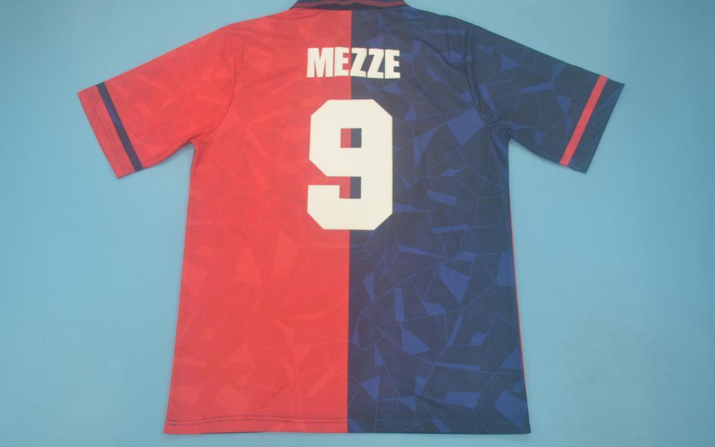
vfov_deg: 37.3
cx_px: 360
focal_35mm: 34
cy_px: 207
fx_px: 663
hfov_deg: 56.7
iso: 200
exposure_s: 1/100
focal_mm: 22
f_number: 4
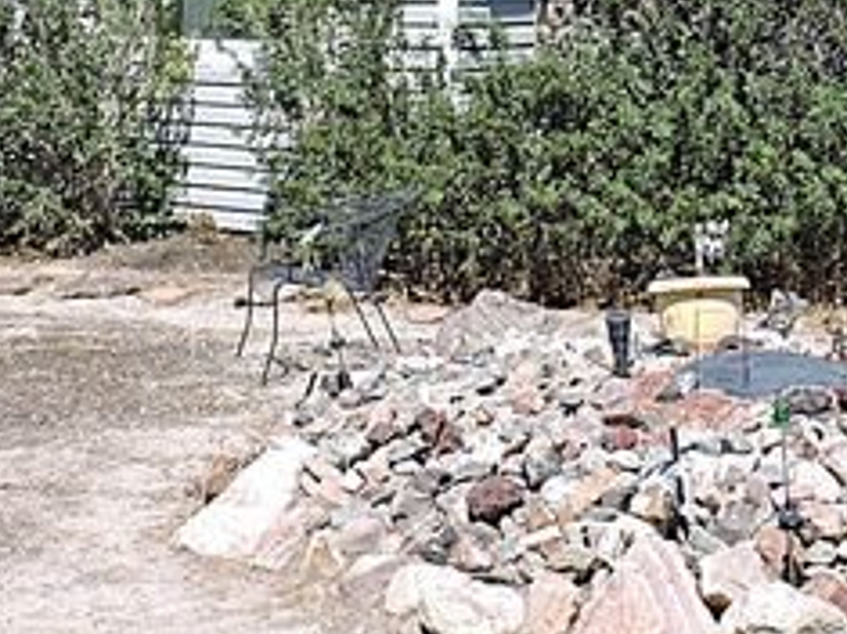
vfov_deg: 16.0
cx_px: 732
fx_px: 2201
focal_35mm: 90
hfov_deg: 21.4
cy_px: -50
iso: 100
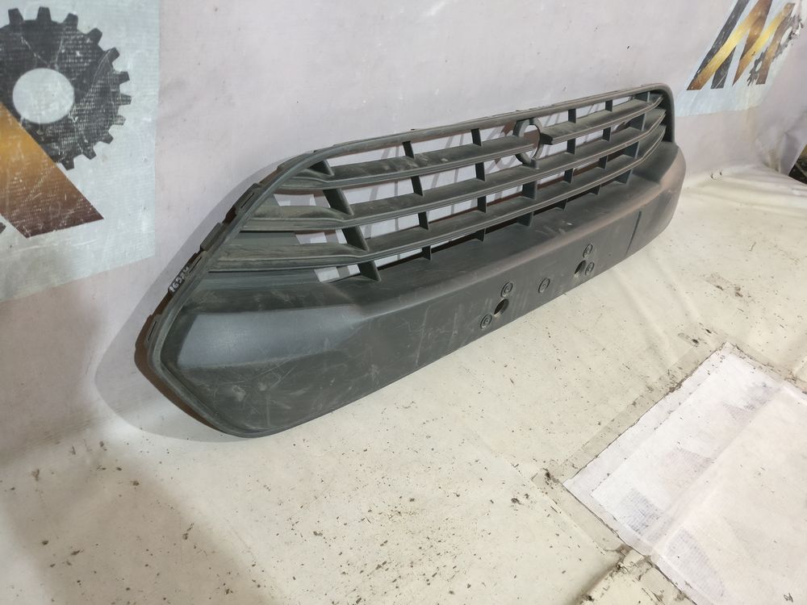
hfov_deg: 63.4
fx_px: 653
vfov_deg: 49.7
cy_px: 302
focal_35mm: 28
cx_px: 404
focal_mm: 4.26
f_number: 2
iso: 500
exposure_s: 1/25
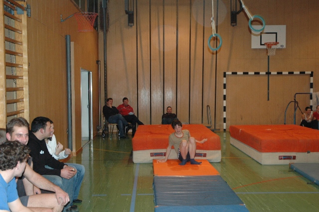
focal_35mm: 46
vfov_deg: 28.9
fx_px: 412
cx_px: 160
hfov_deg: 42.3
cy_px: 106
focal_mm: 31
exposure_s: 1/60
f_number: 4.5
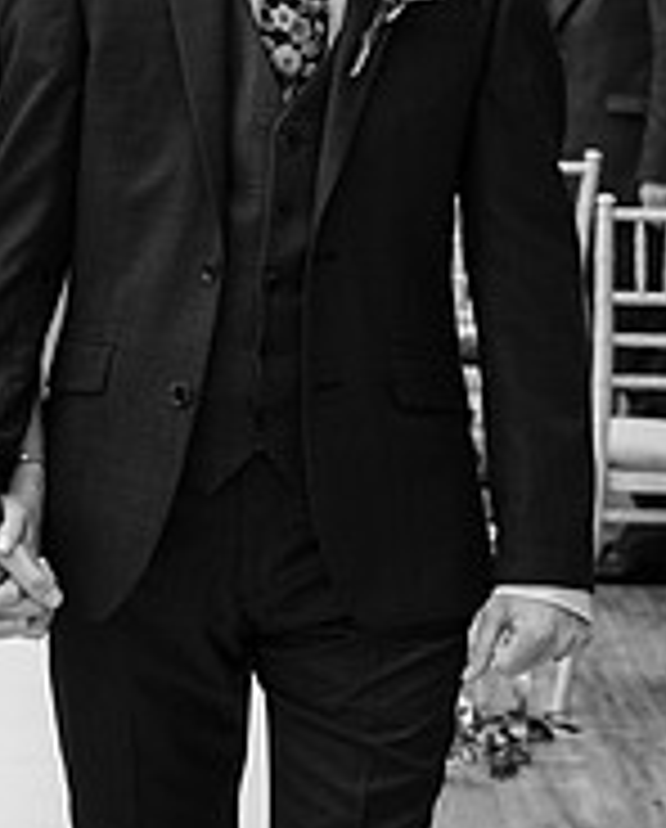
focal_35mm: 186
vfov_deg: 10.3
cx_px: -32
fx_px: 4568
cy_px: 277
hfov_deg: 8.3
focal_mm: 26.6
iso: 640
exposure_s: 1/160
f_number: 2.8
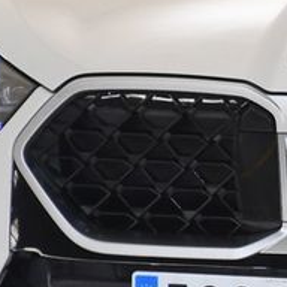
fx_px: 6322
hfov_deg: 2.6
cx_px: 732
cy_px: 87
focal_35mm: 674
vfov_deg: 2.6
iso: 640
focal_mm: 85
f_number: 5.3
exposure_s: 1/40
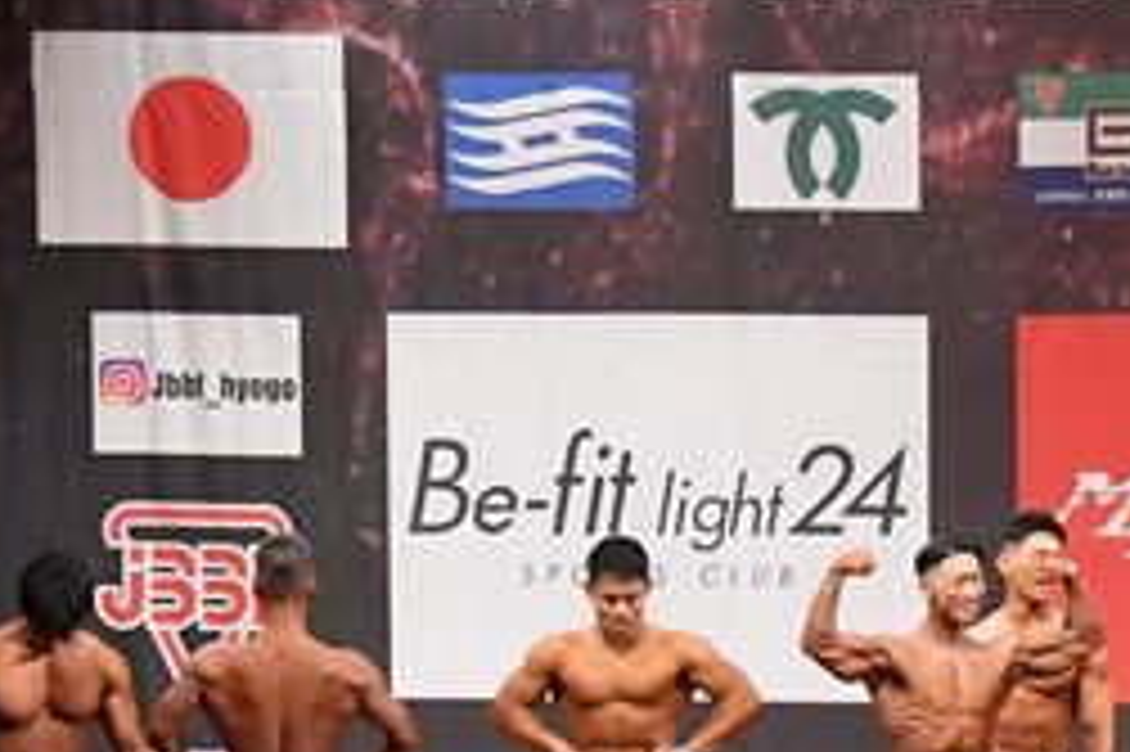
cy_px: 711
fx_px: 6964
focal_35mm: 222
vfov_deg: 6.2
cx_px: 835
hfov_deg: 9.3
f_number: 5.6
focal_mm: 48
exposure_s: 1/400
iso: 11400
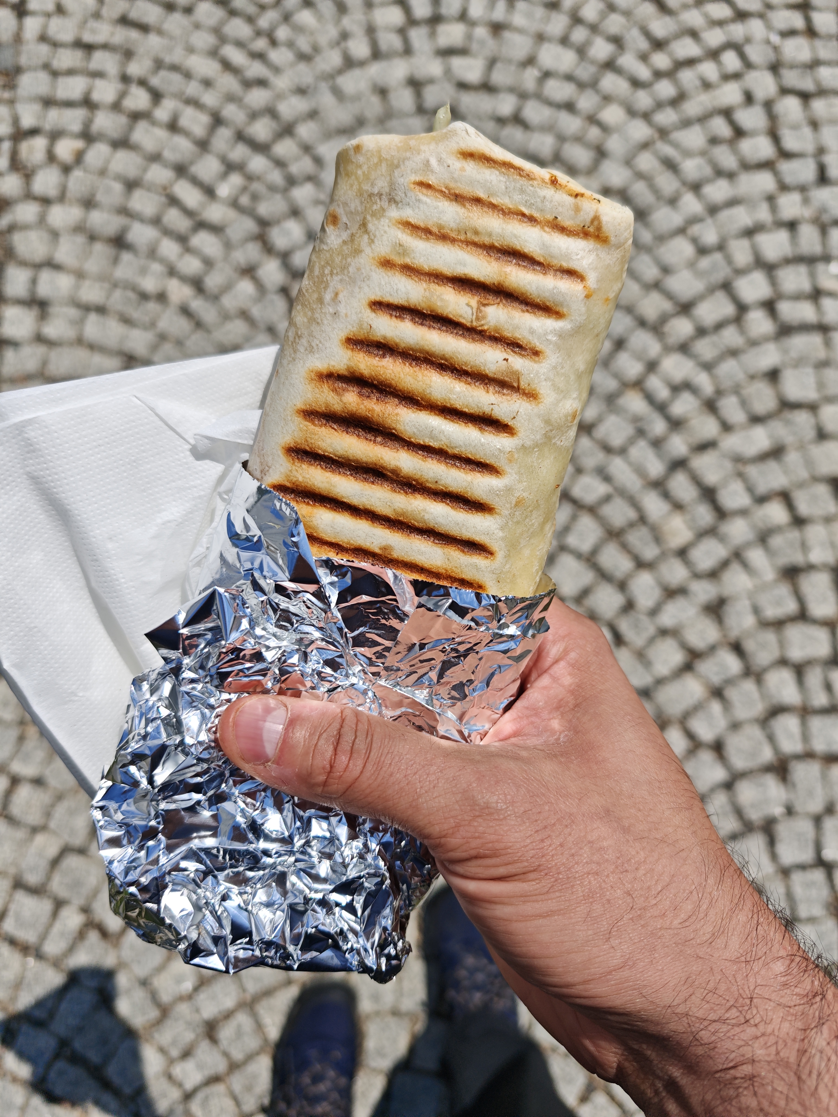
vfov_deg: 73.9
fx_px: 742
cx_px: 419
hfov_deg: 58.9
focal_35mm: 23
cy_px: 558
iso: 50
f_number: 1.62
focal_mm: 6.55
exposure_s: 1/6513
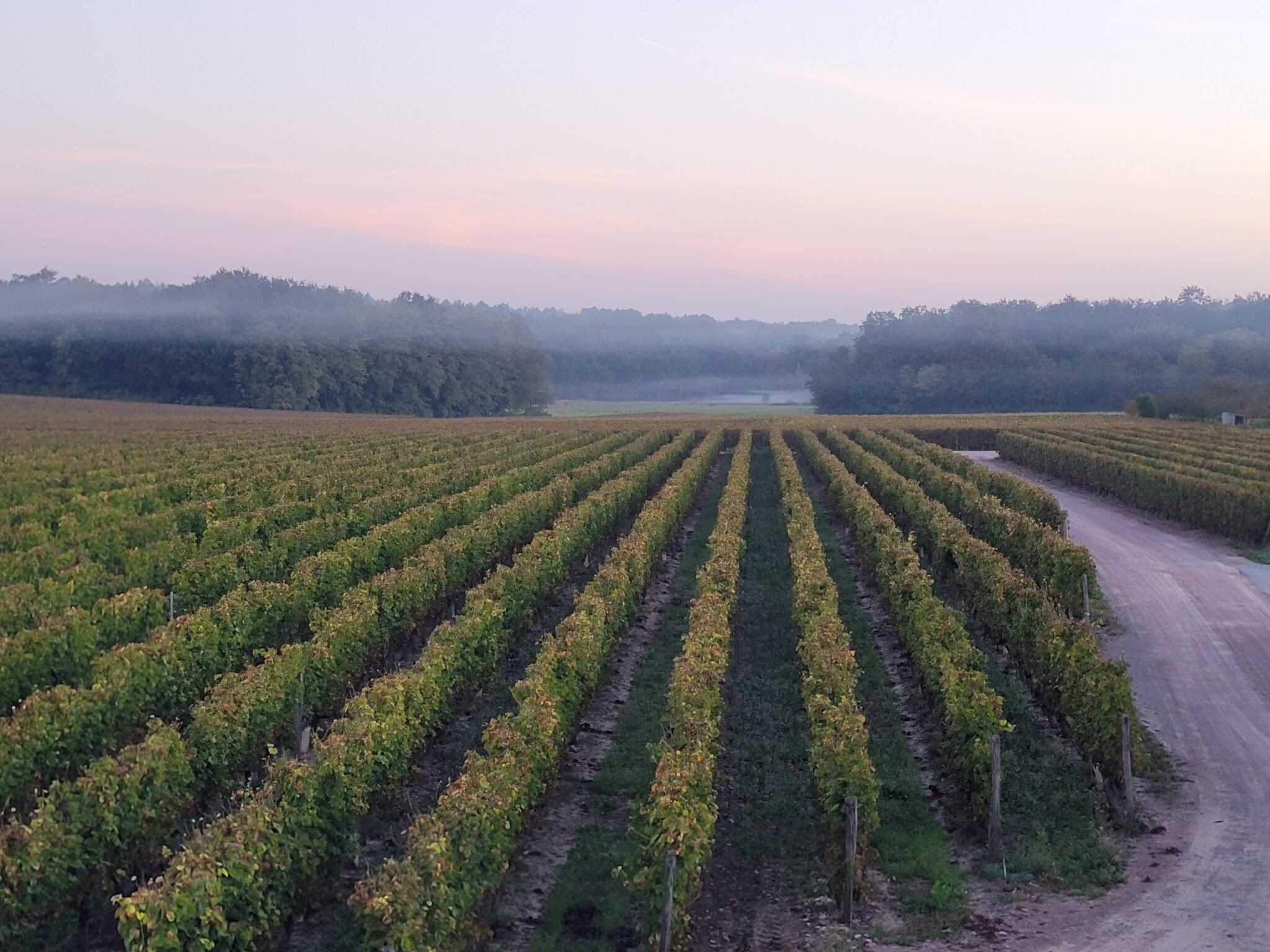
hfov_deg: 67.3
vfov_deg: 53.1
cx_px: 635
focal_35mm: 26
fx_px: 954
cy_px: 476
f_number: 1.8
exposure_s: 1/100
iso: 125
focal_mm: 5.4
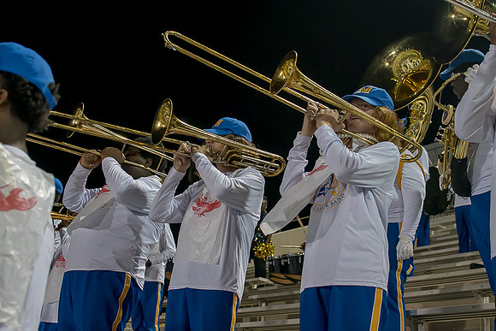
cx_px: 248
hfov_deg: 38.2
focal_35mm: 52
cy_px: 166
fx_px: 717
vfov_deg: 26.0
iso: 1600
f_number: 4
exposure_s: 1/320
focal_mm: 35
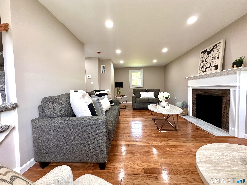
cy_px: 92
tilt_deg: -3.0
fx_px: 100
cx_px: 124
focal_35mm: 14
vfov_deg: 85.7
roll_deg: +1.2
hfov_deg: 102.1
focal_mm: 2.22
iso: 200
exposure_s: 1/120
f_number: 2.2
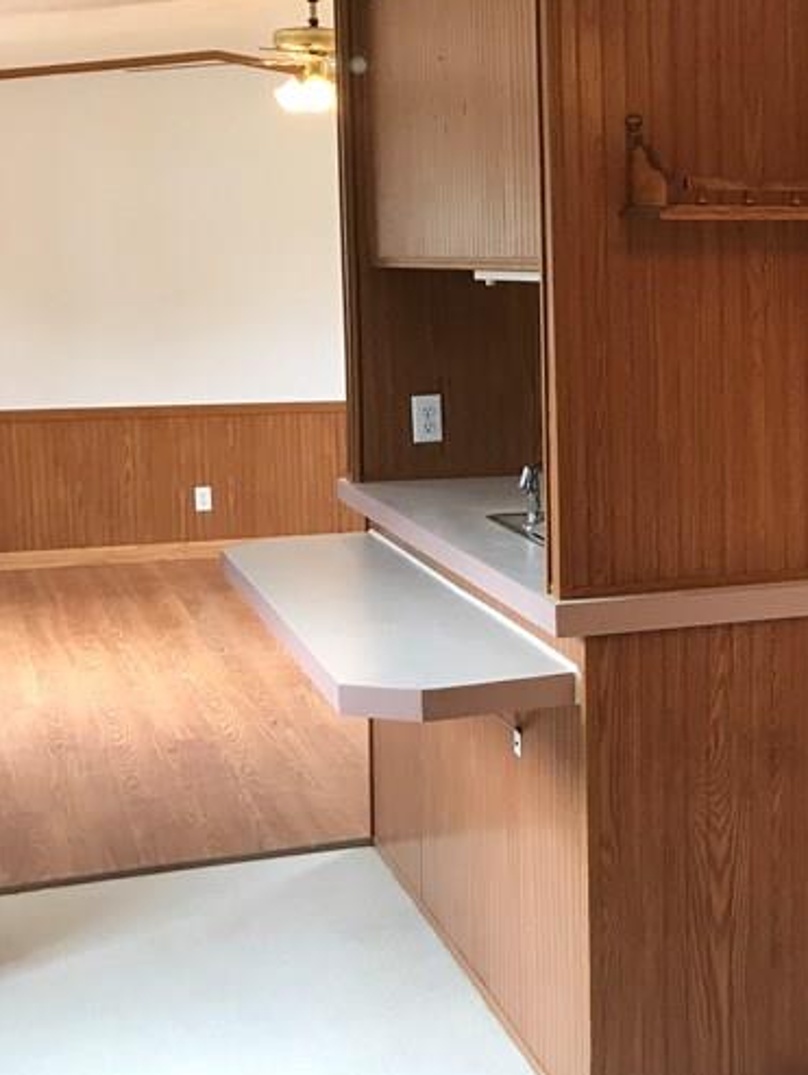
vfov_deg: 33.2
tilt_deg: -6.4
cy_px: 498
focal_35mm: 58
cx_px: 834
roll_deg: -0.8
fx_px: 1804
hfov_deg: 24.0
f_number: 1.8
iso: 25
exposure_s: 1/40
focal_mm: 3.99
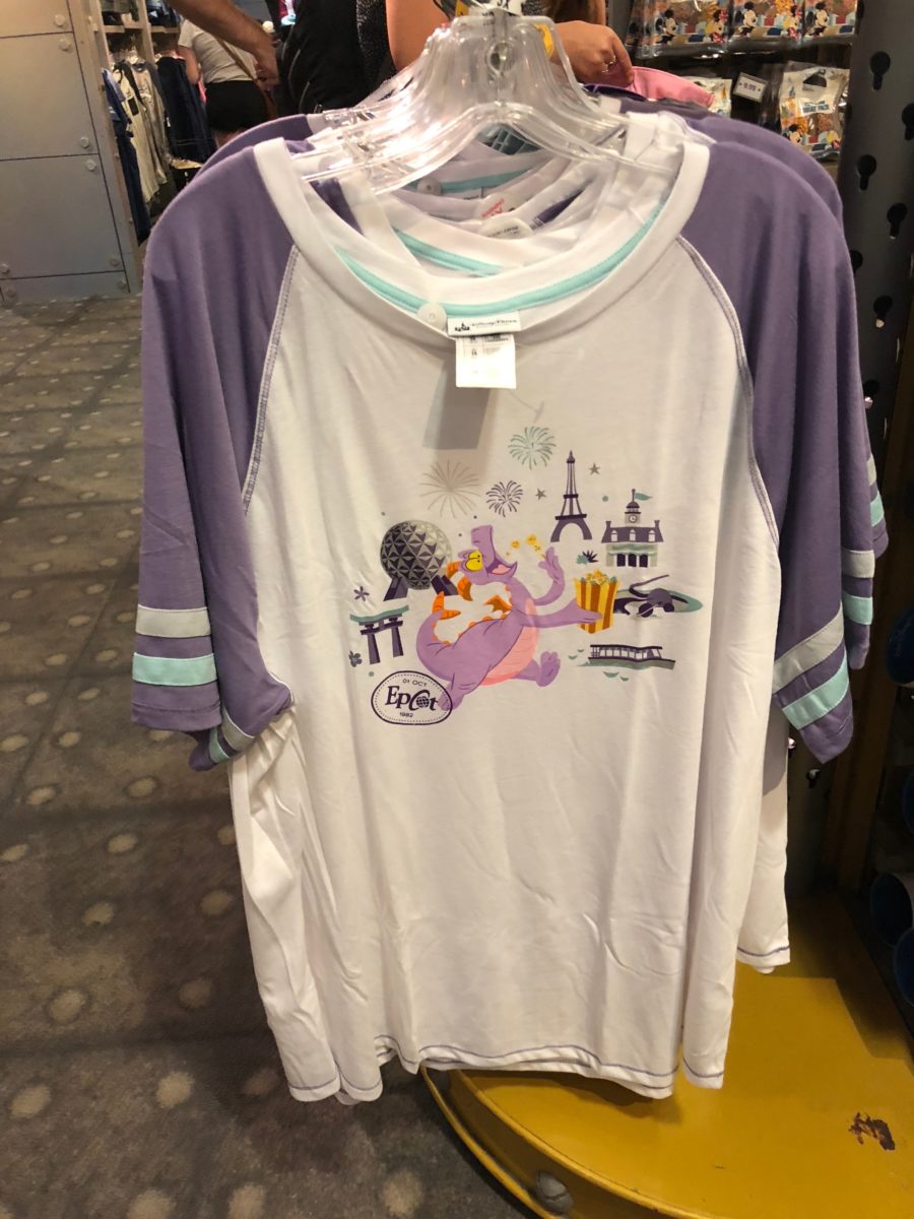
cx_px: 457
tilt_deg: -29.5
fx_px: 986
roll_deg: +5.4
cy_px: 610
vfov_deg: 63.4
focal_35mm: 28
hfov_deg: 49.7
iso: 64
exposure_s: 1/15
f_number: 1.8
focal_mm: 4
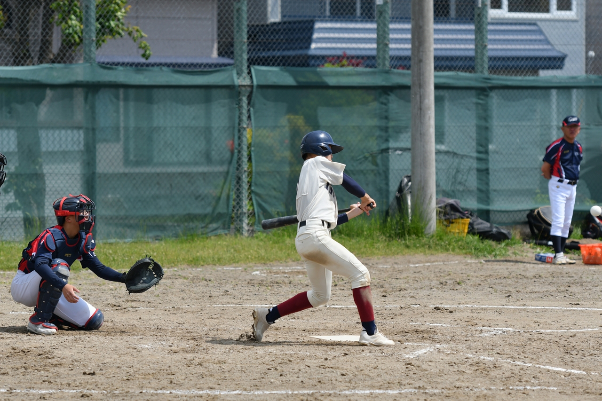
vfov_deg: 7.3
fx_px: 3135
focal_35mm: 188
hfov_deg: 11.0
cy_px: 200
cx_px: 301
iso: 180
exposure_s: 1/3200
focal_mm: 125
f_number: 4
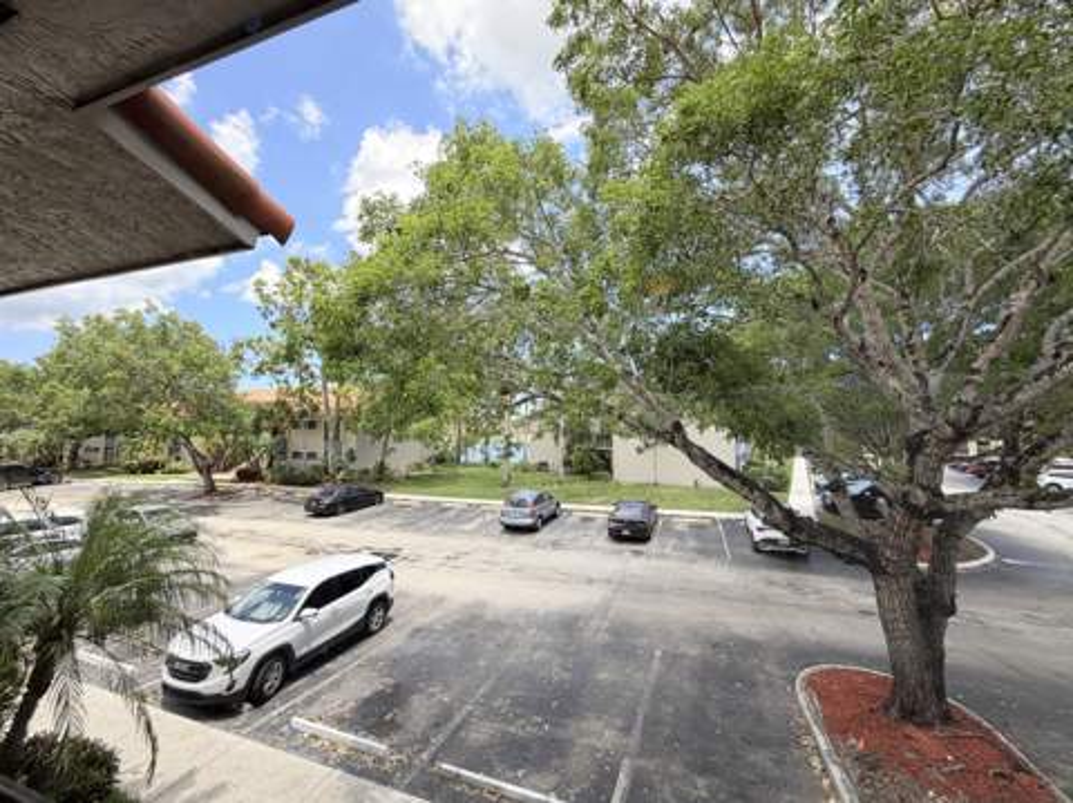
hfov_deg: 102.1
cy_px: 402
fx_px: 434
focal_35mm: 14
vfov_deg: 85.6
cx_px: 536
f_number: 2.2
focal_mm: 2.22
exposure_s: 1/502
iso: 50
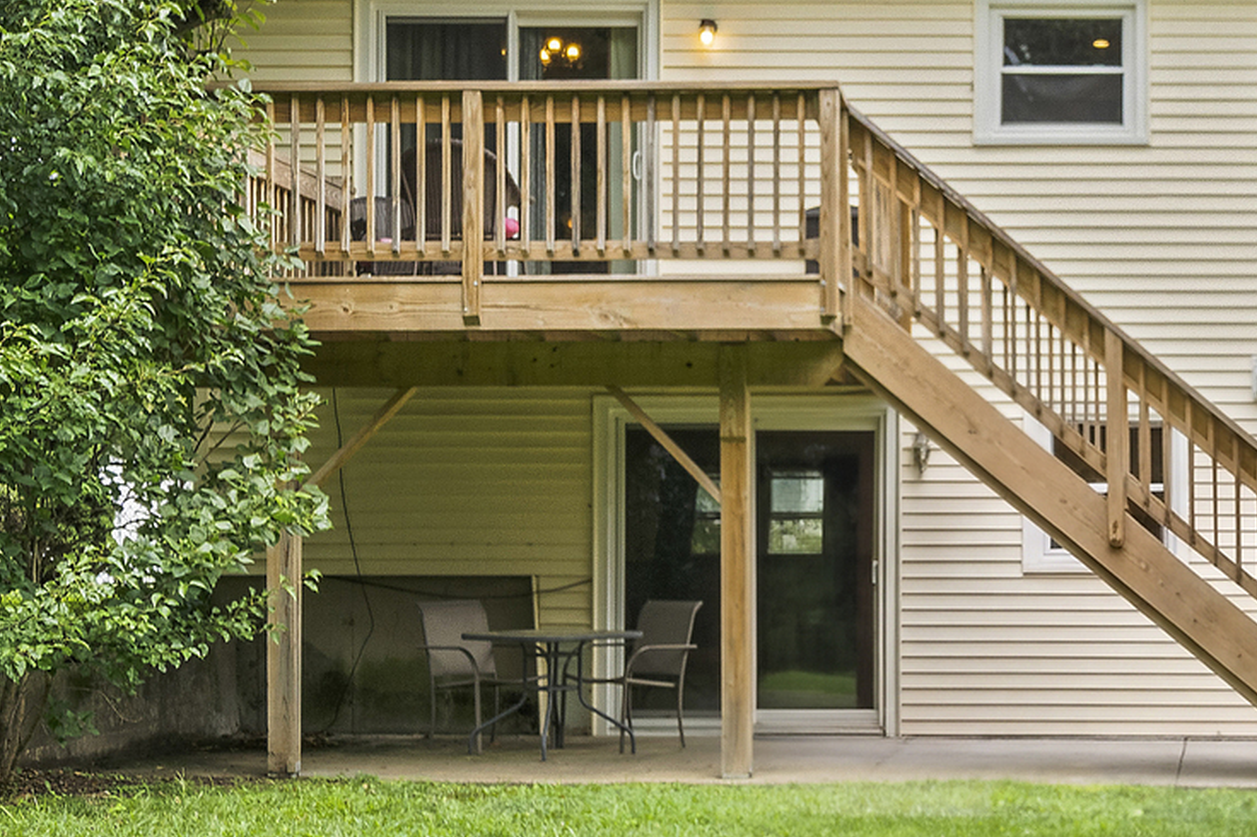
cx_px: 1170
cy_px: 371
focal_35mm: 71
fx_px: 2478
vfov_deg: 19.2
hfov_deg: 27.3
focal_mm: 17
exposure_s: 1/50
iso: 320
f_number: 7.1
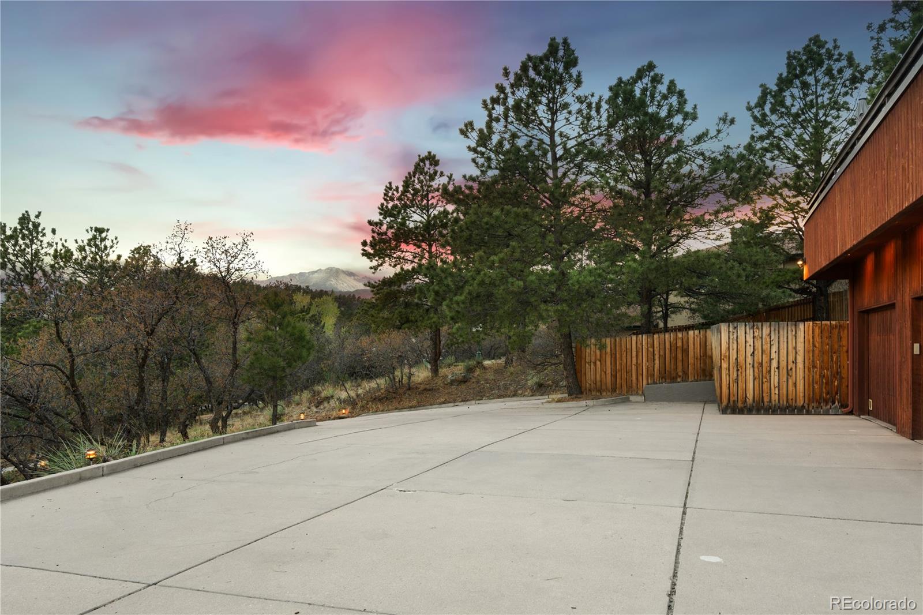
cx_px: 462
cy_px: 308
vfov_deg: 51.3
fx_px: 641
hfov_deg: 71.5
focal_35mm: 25
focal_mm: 25
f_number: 9
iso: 100
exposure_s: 1/5
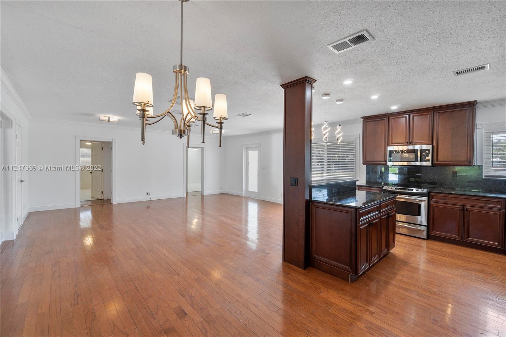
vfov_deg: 77.3
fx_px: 211
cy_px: 168
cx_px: 253
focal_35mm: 15
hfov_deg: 100.4
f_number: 7.1
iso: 250
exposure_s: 1/160
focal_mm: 10
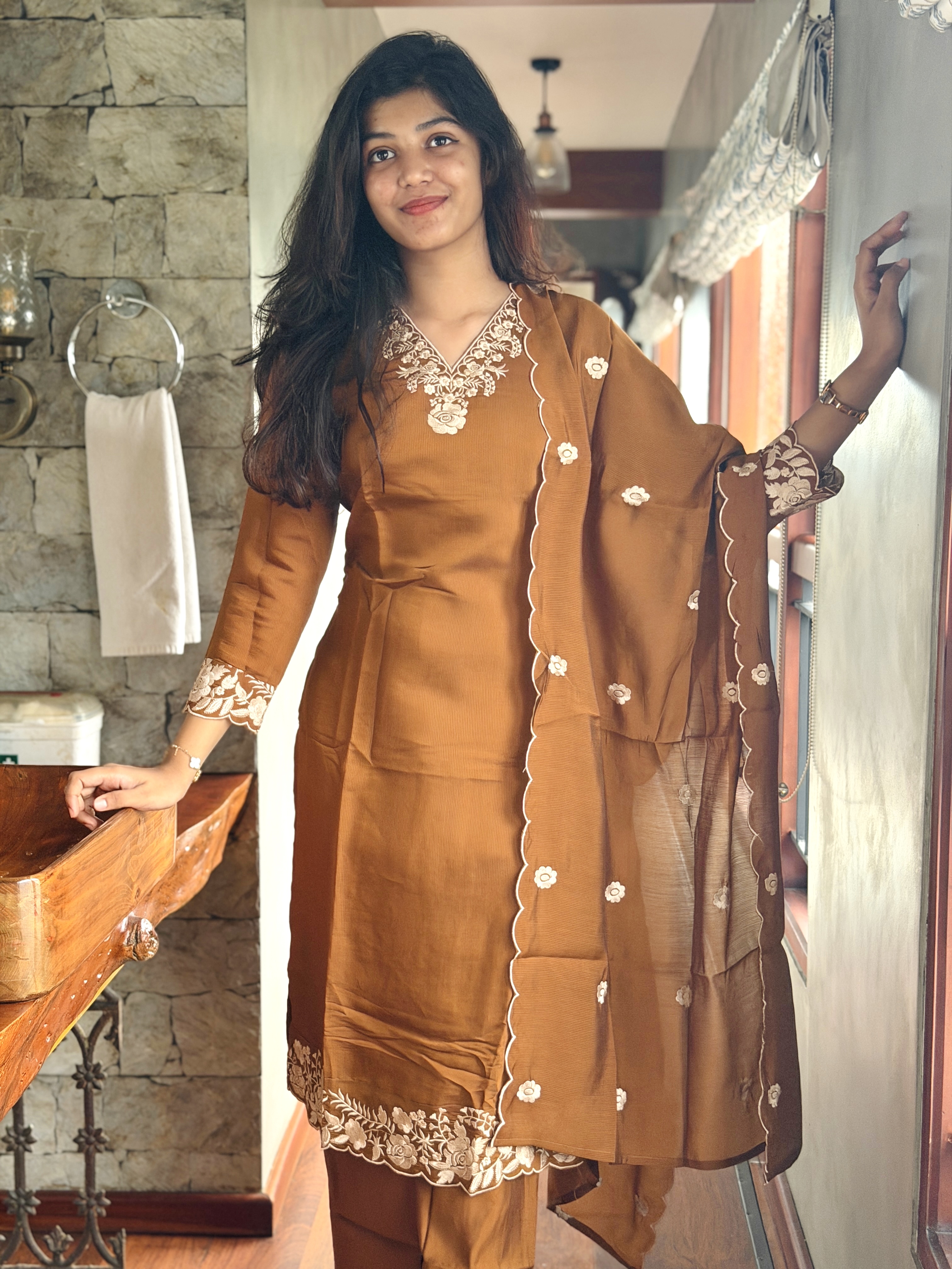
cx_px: 476
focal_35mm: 48
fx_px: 1760
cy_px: 634
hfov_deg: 30.3
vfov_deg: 39.7
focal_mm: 6.76
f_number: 1.78
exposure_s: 1/40
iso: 320
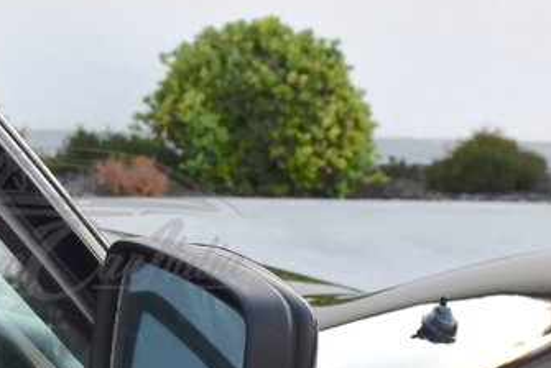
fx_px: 1685
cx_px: 163
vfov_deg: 12.4
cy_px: 280
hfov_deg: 18.5
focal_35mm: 110
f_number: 5.6
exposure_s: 1/250
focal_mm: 24
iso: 320
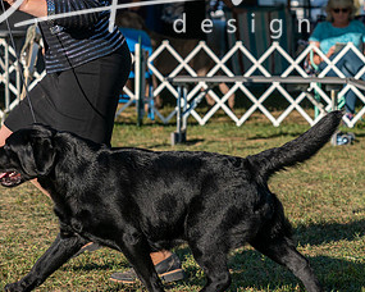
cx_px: 125
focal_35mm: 196
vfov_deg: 7.9
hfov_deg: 9.8
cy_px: 70
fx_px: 2117
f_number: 4.5
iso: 125
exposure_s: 1/1250
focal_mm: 88
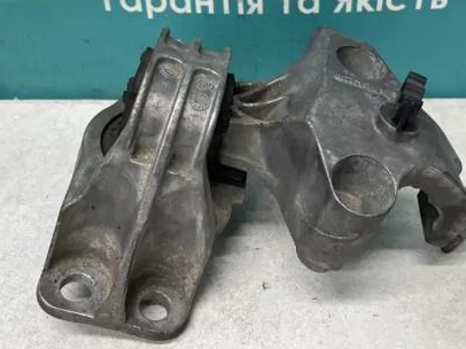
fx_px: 552
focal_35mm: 41
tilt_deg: -37.2
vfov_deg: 34.7
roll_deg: +2.0
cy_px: 110
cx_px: 269
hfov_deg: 45.7
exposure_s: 1/100
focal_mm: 4.2
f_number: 1.6
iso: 125
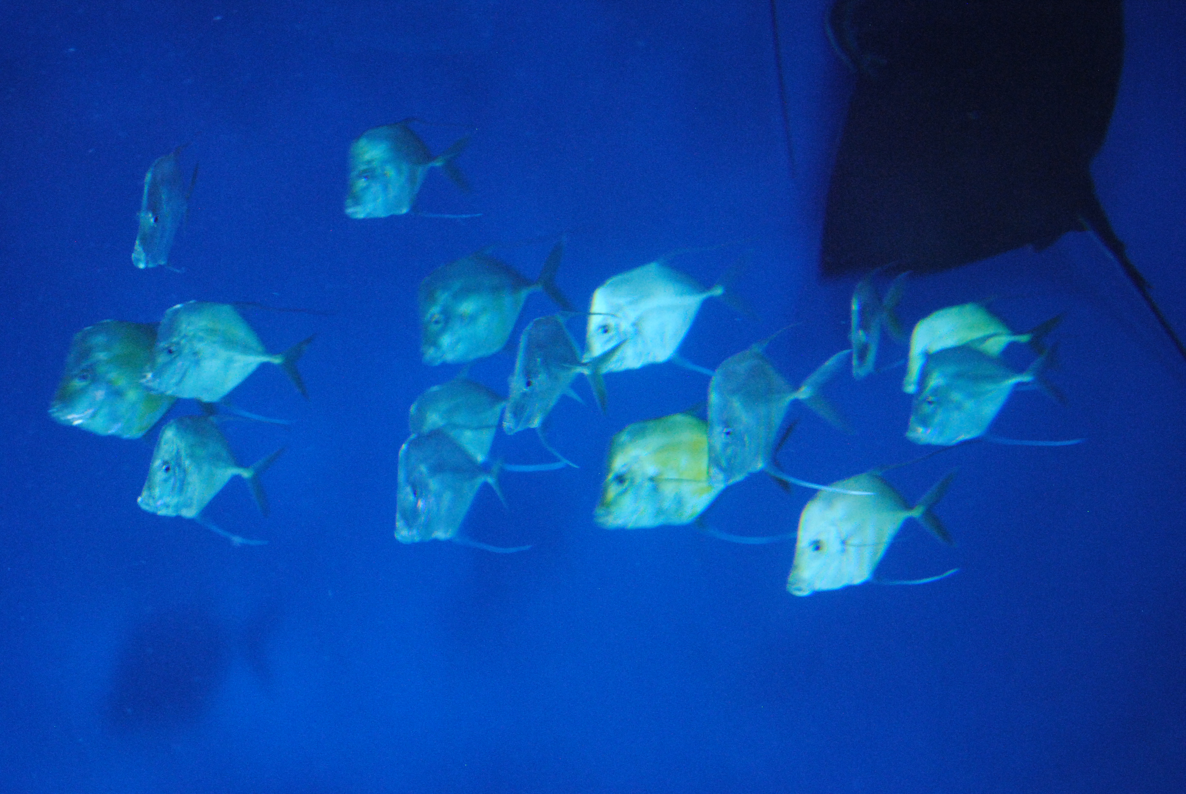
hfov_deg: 29.8
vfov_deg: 20.2
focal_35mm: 68
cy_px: 397
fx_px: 2226
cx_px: 593
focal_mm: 45
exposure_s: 1/20
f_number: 5.3
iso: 1600
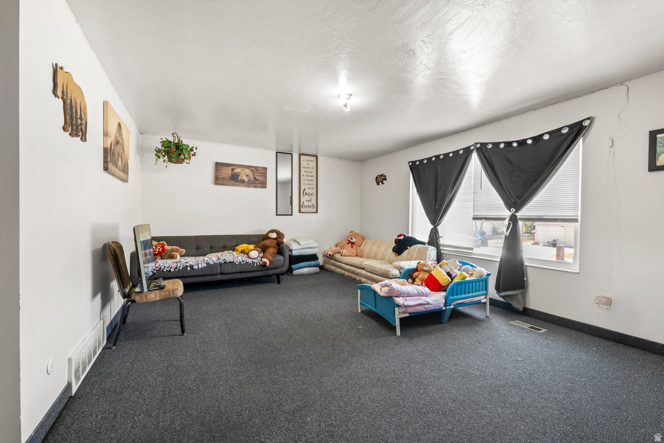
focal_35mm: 14
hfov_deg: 104.2
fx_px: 258
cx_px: 332
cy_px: 222
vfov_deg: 81.2
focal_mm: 14
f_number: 9
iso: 400
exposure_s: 1/3
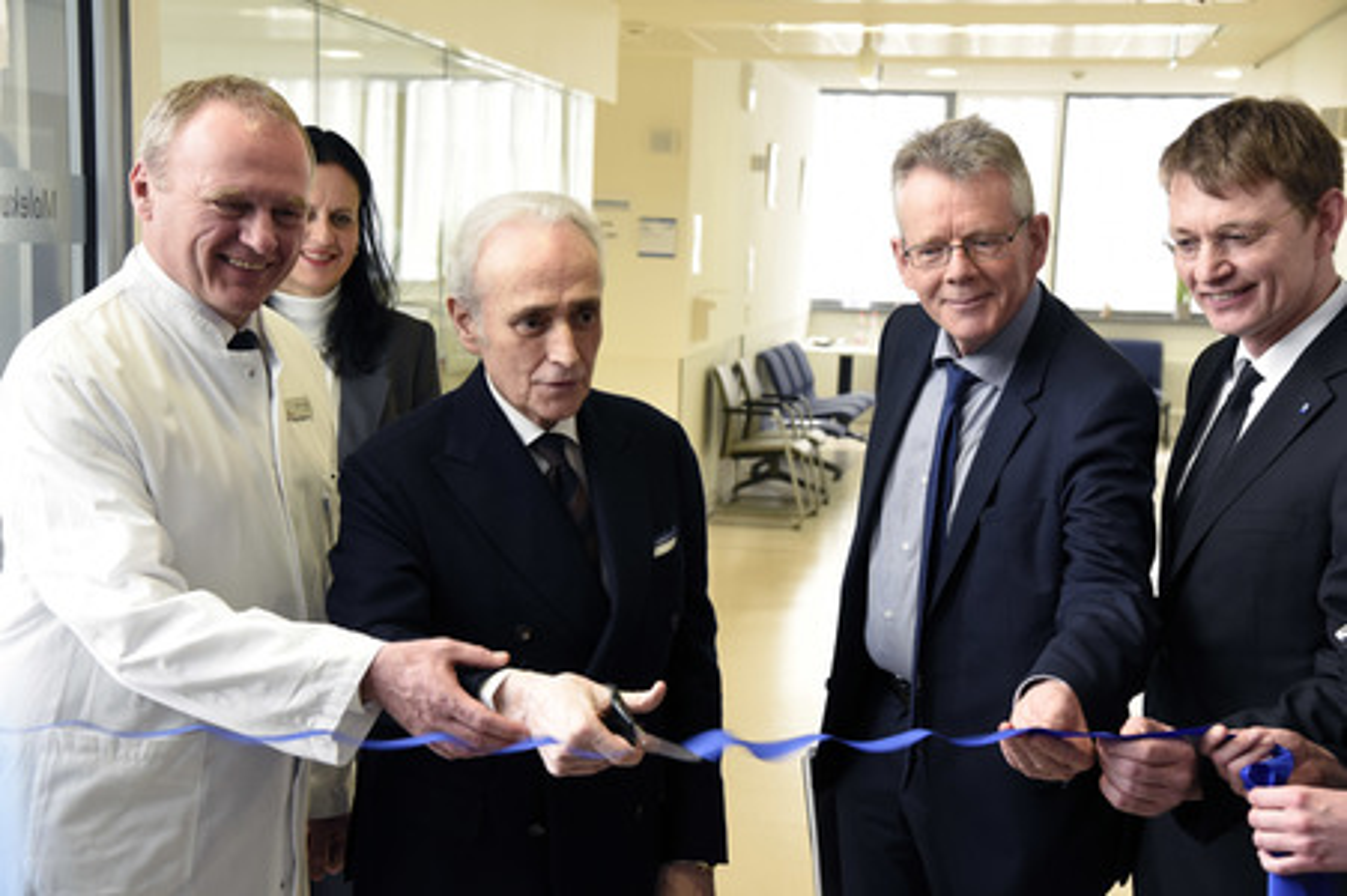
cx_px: 674
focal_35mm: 55
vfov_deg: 24.6
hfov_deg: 36.3
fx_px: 2056
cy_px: 448
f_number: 6.3
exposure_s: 1/100
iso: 3200
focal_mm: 55
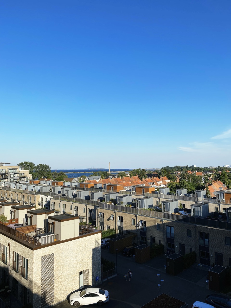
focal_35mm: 26
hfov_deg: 53.1
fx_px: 231
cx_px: 116
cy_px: 154
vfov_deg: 67.3
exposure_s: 1/2755
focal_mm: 4.25
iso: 32
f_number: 1.8
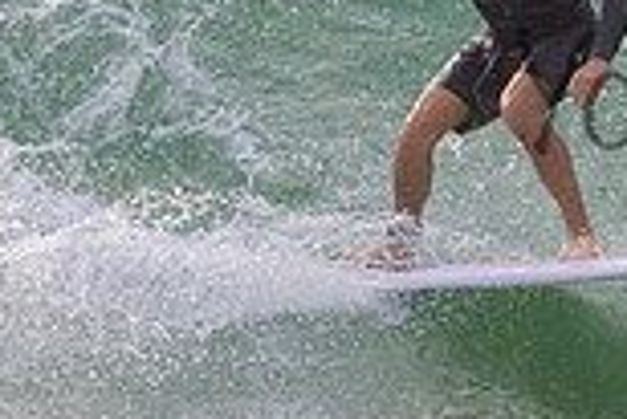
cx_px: 936
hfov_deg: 0.7
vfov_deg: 0.5
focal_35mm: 3013
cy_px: 55
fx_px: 52525
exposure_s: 1/2000
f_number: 11
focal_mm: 800
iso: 1100
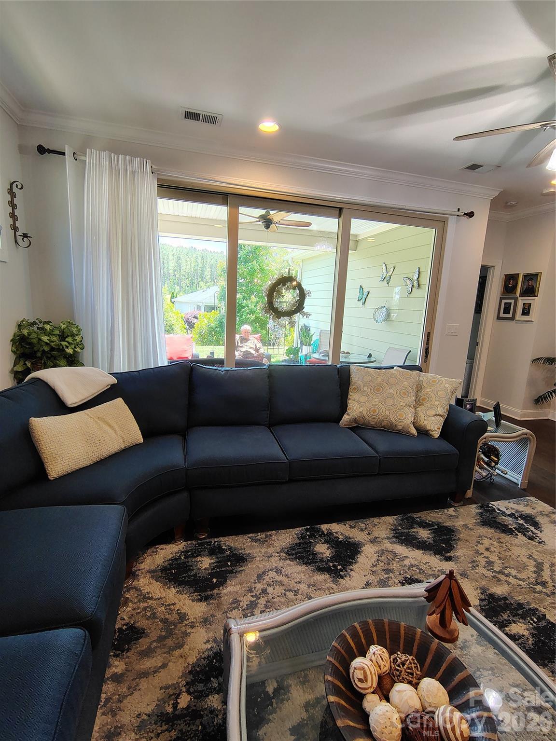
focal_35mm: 16
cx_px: 278
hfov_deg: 78.1
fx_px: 343
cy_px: 370
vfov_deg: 94.5
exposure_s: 1/60
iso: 318
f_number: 2.2
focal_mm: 2.13
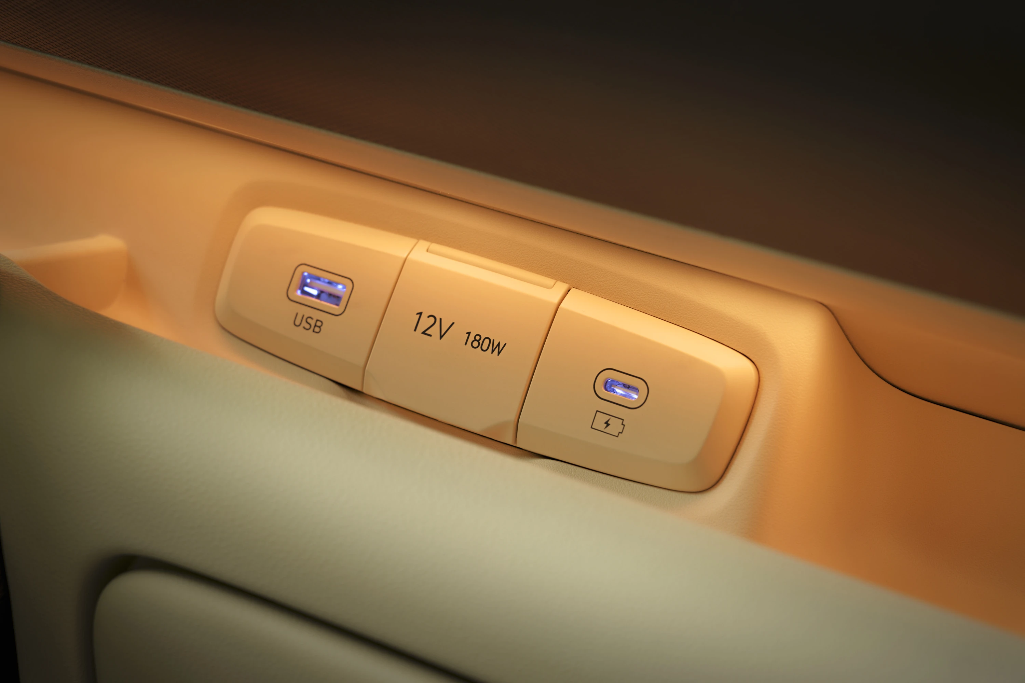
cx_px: 512
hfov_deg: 28.8
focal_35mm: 70
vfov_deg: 19.5
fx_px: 1993
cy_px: 342
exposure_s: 1
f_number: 8
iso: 50
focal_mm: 70
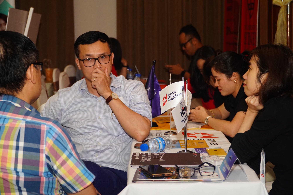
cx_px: 146
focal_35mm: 68
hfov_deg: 29.9
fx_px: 549
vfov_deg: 20.2
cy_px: 98
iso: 1000
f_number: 4
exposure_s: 1/125
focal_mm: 45
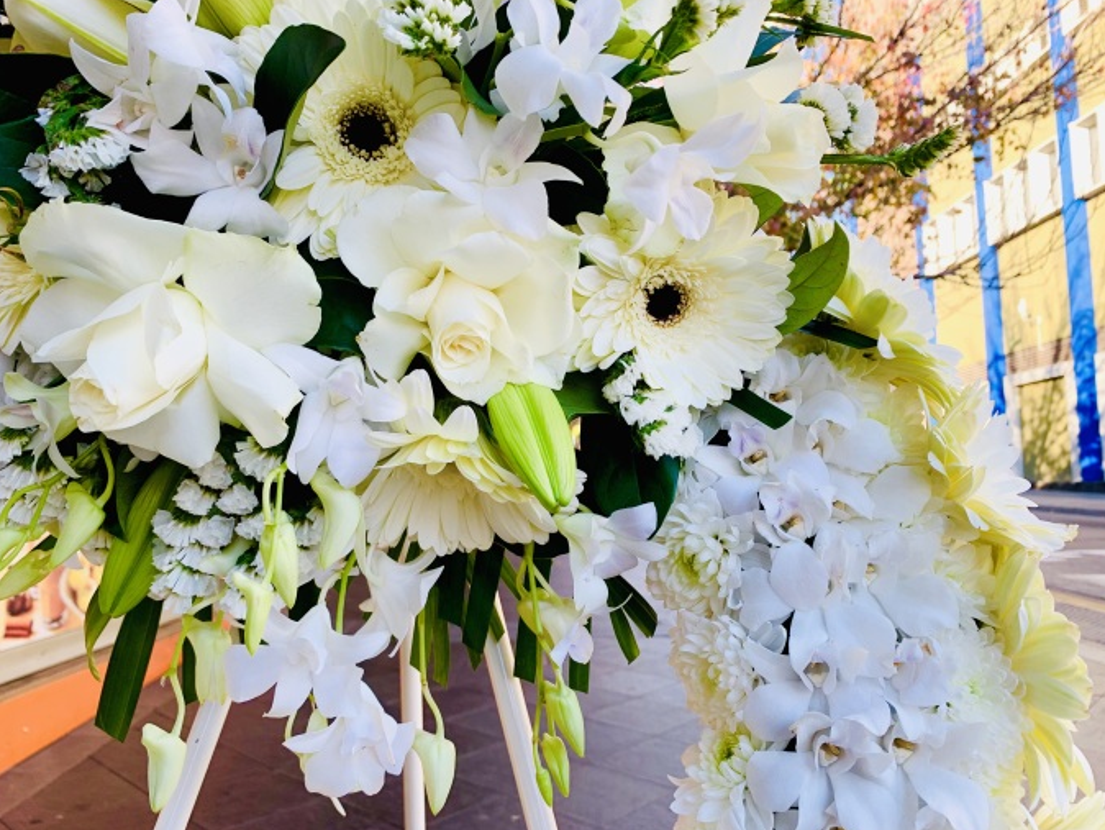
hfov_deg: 65.3
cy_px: 414
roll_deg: +1.1
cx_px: 572
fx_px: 862
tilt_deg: +5.7
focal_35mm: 27
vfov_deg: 51.4
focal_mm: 4.25
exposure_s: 1/122
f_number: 1.8
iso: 25
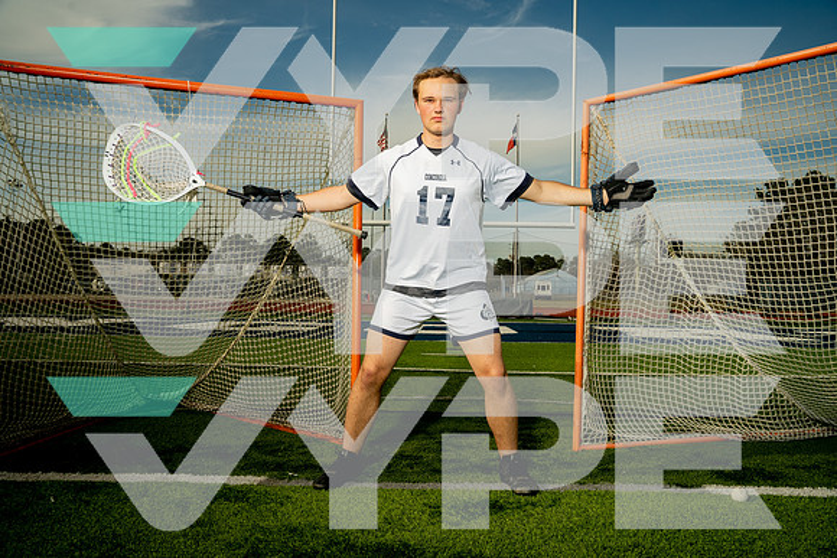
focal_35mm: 30
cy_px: 279
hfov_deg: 61.9
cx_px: 418
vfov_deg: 43.6
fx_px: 698
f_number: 8
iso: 250
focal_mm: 30
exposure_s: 1/250
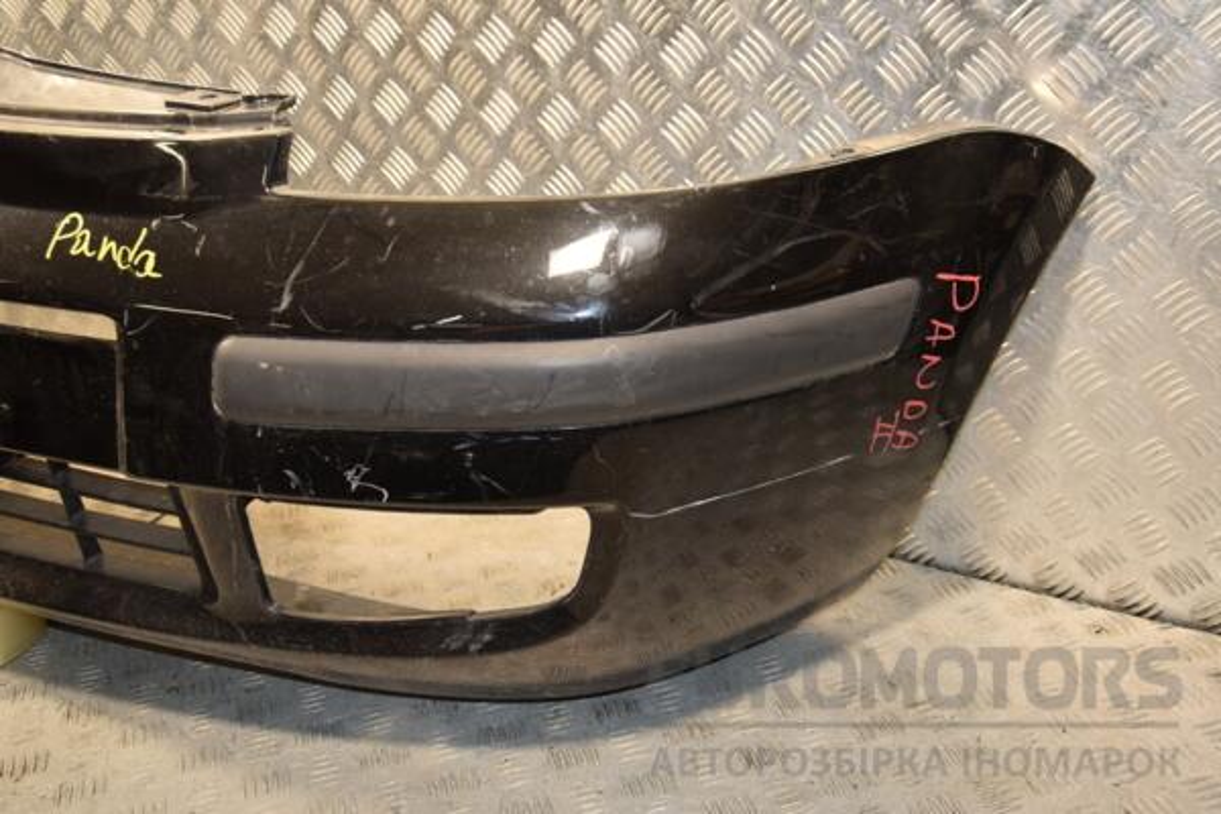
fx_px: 1323
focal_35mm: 39
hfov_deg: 49.6
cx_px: 610
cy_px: 407
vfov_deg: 34.2
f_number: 5.6
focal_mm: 26
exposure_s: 1/200
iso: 800
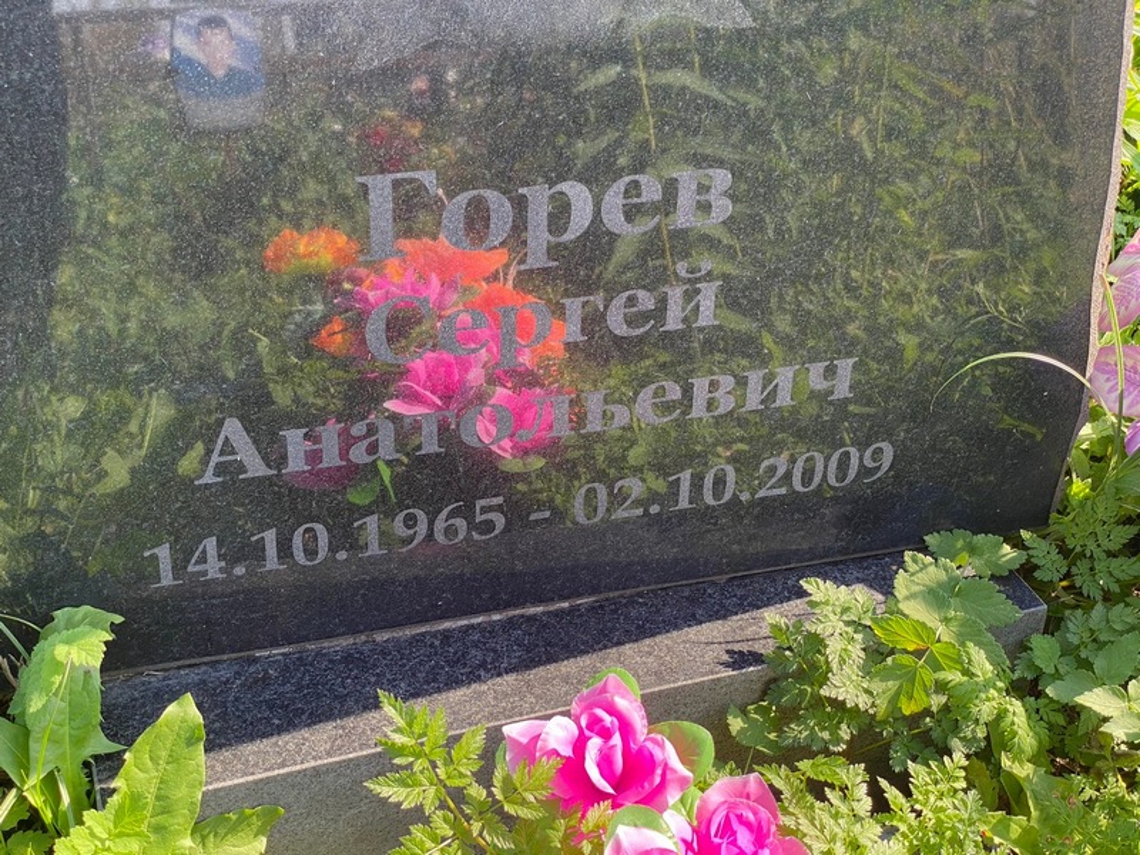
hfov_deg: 36.8
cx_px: 570
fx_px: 1713
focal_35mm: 52
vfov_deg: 28.0
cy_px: 428
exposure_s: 1/222
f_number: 2
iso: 20
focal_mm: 6
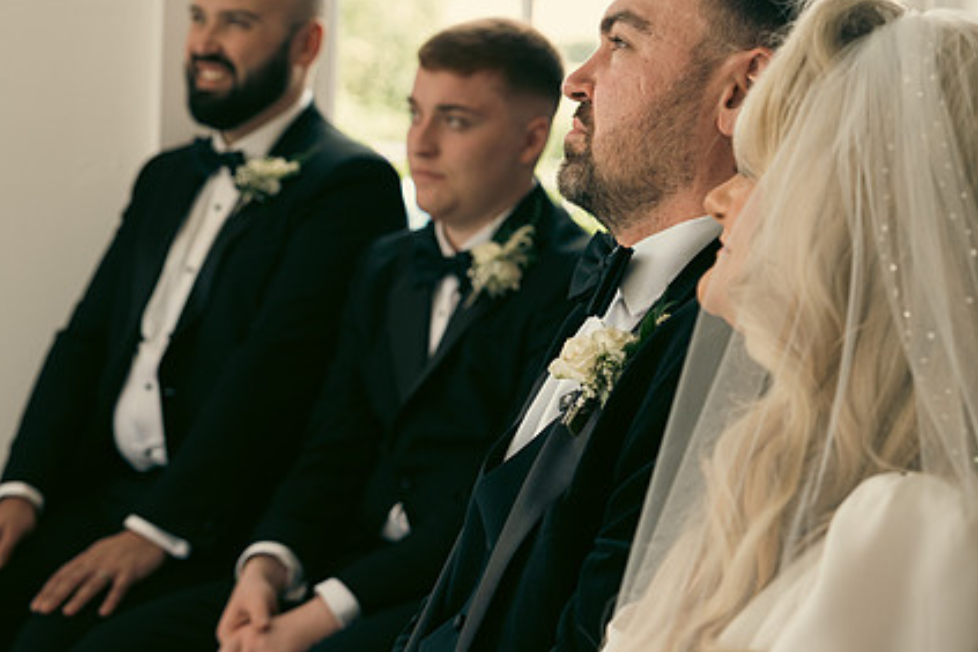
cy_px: 267
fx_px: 3015
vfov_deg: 12.3
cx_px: 661
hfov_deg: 18.4
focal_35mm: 111
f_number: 3.5
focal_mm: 54
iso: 250
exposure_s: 1/160
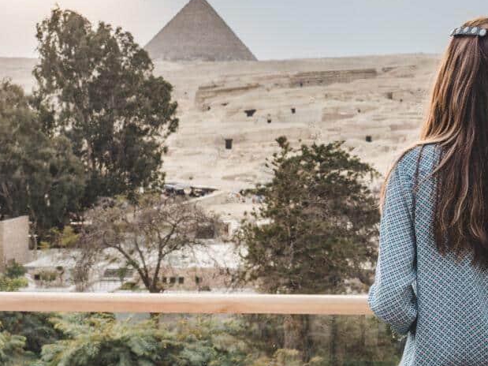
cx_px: 391
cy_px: 134
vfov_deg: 15.4
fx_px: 1353
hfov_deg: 20.2
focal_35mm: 96
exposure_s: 1/80
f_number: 4.5
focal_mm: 29
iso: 100
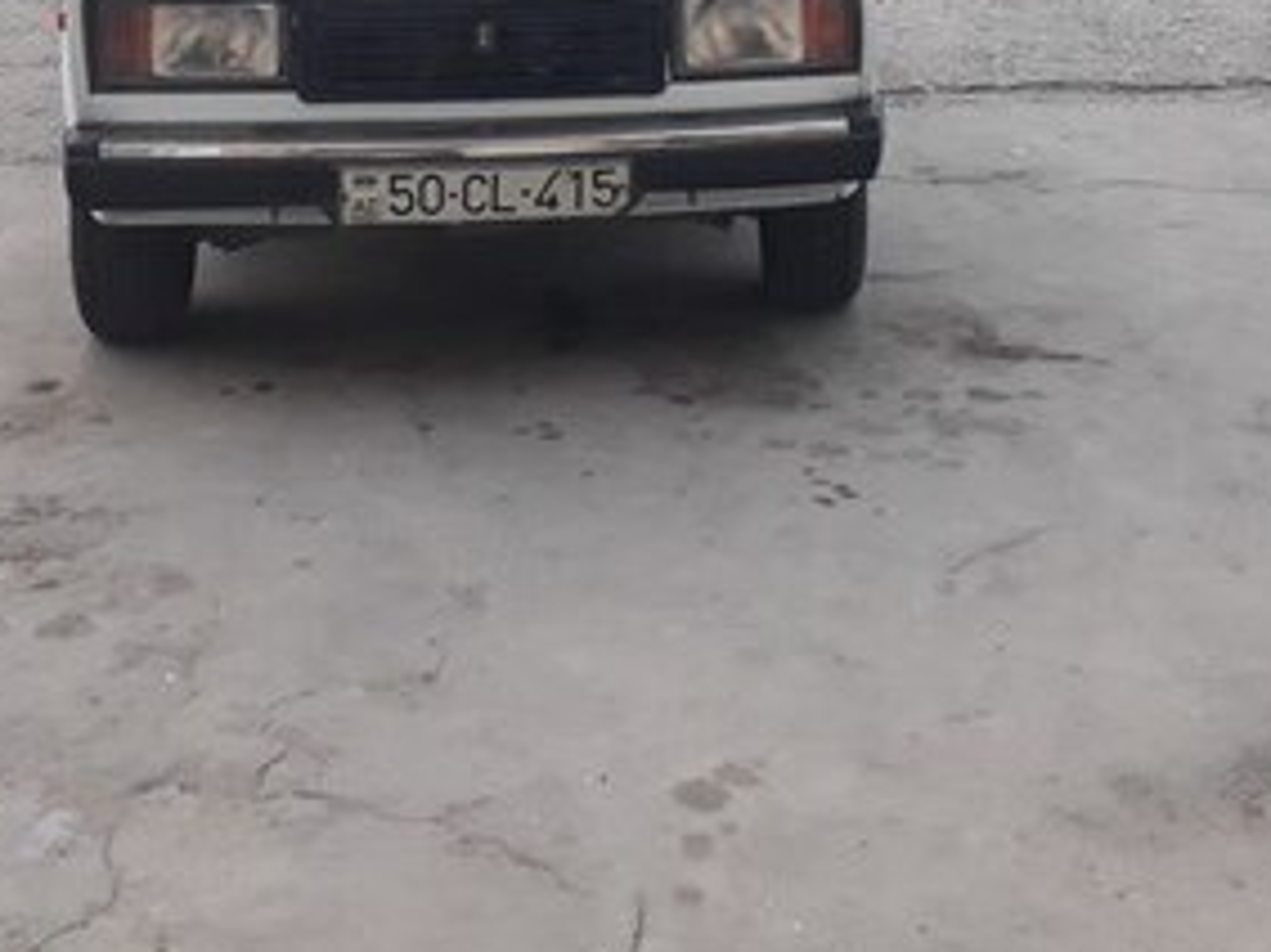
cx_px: 660
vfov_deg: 21.8
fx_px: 2312
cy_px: -137
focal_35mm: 63
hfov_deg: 30.7
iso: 64
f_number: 1.9
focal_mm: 3.6
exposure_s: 1/100
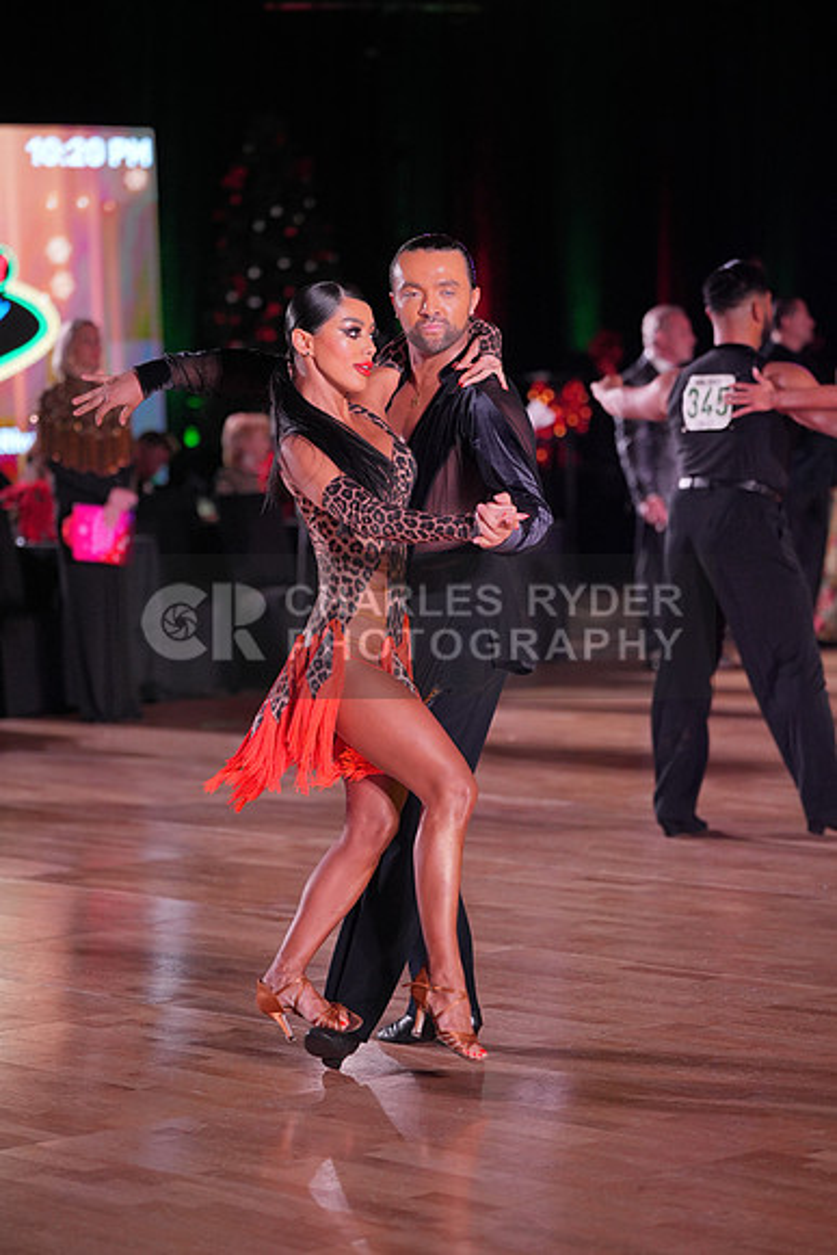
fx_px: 3834
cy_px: 628
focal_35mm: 110
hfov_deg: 12.5
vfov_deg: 18.6
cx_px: 418
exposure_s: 1/800
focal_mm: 110
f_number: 2.8
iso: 1600
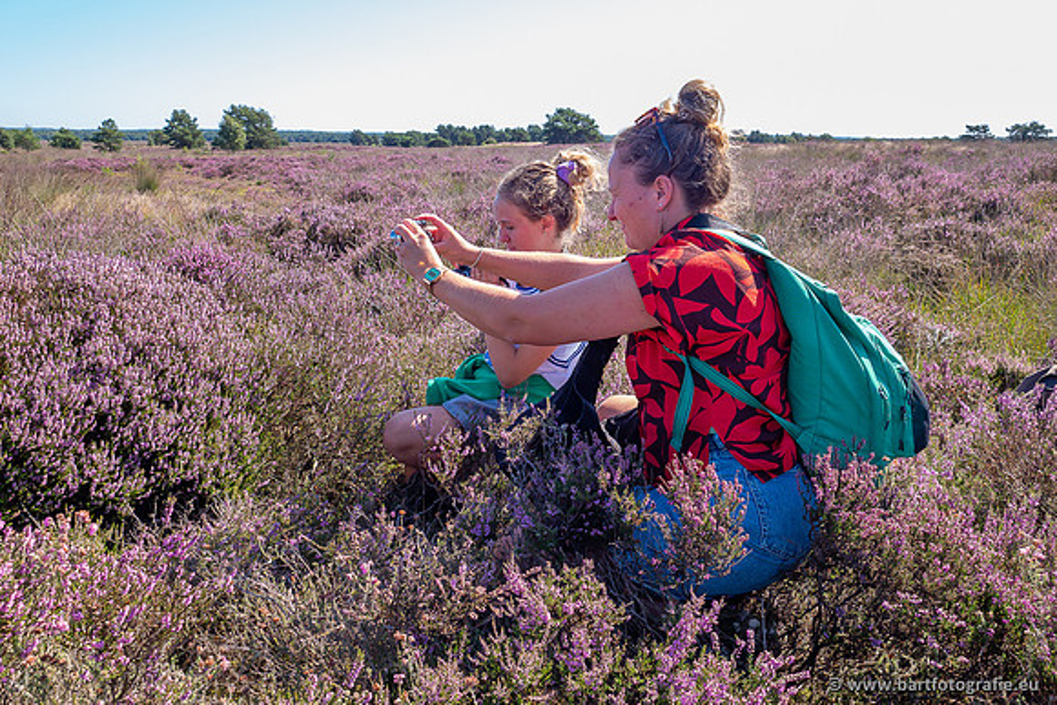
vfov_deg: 49.1
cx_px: 522
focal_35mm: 26
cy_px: 297
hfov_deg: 69.1
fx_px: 768
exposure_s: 1/125
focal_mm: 12
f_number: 5.6
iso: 100
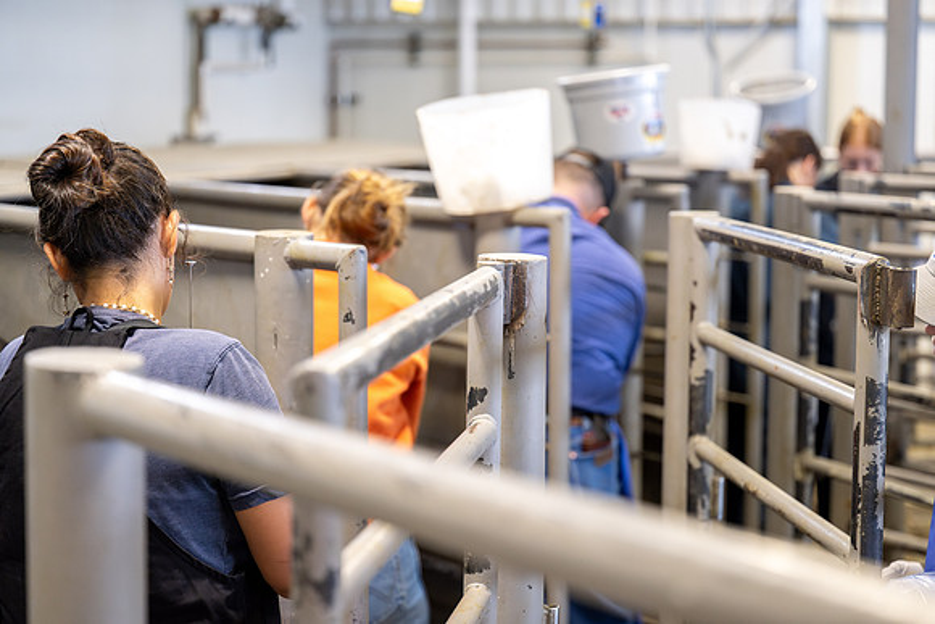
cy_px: 312
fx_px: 1818
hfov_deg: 28.8
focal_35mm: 70
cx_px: 468
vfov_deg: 19.5
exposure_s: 1/250
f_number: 2.8
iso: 4000
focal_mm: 70
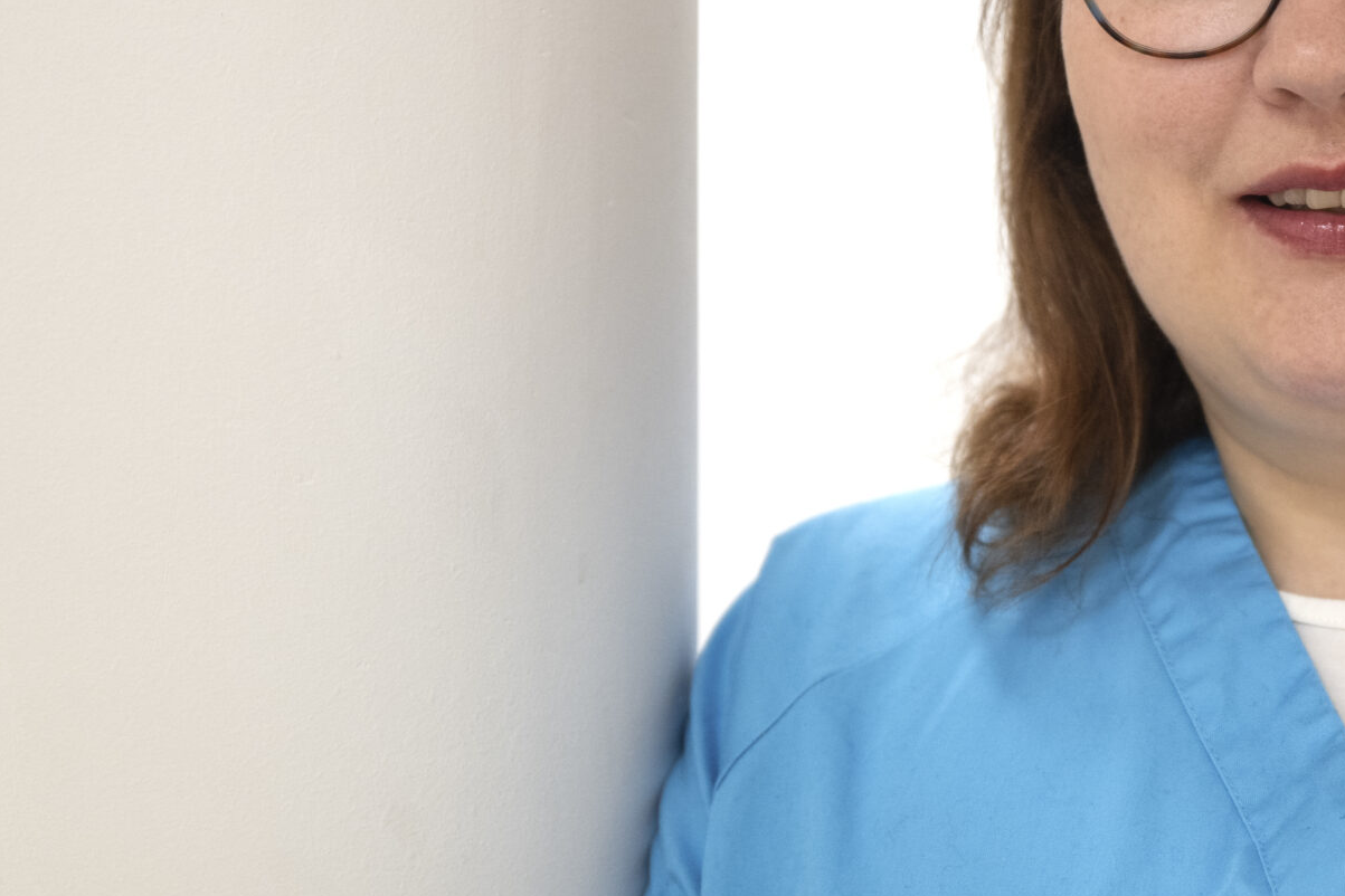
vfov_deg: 9.2
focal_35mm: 149
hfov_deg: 13.7
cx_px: 1188
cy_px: 264
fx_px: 5566
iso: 800
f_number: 2.8
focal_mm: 70
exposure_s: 1/160
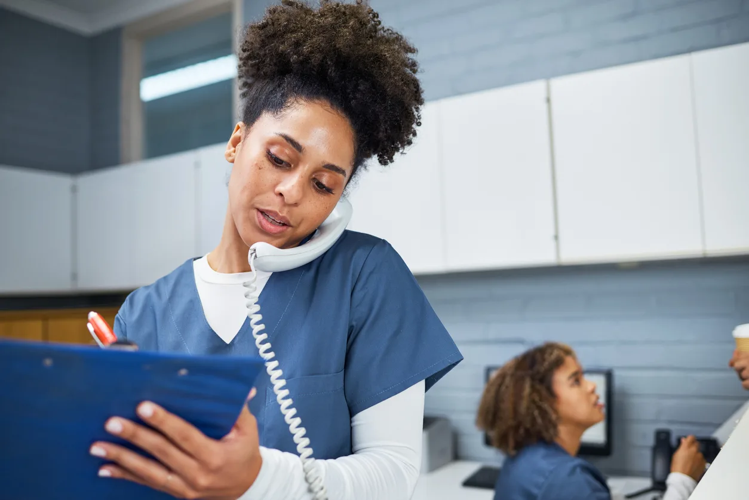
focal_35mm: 35
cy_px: 250
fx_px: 728
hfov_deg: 54.4
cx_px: 374
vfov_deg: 37.9
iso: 250
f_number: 2.5
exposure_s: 1/160
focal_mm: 35
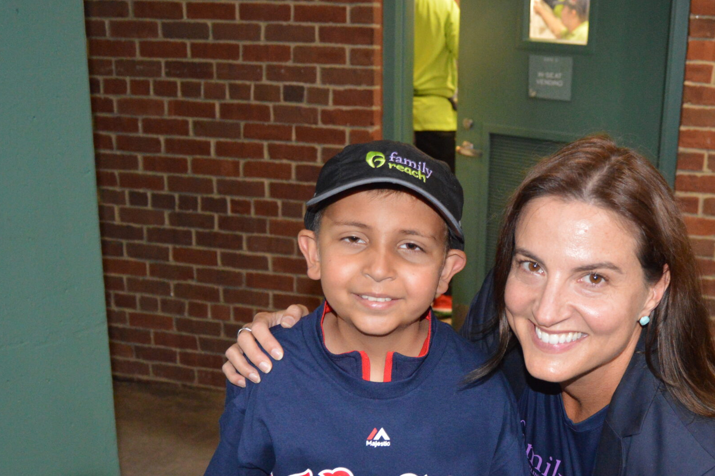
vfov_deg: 27.8
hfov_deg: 40.6
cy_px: 338
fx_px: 953
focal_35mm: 48
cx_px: 481
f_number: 3.5
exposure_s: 1/60
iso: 2200
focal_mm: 20
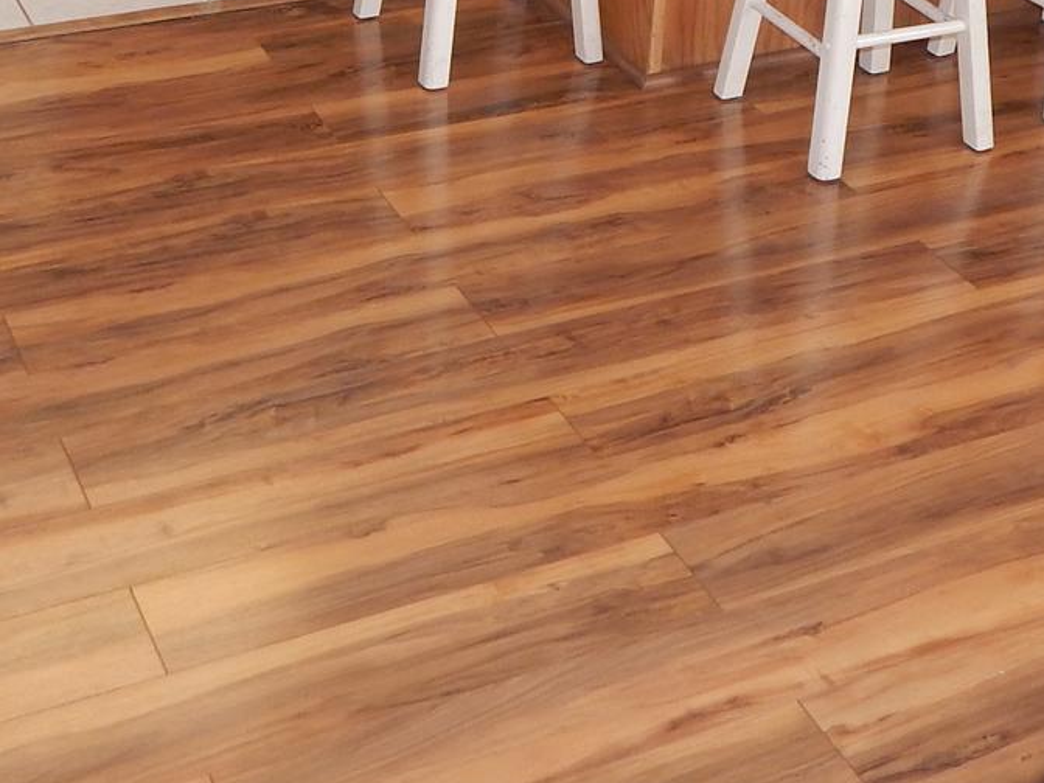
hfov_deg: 29.0
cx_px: 559
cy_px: -323
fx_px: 2021
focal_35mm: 67
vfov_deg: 19.6
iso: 140
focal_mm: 4
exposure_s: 1/30
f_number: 3
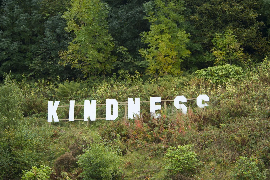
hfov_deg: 15.2
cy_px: 90
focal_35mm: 135
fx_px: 1012
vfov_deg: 10.1
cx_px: 135
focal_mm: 135
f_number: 5.6
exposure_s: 1/640
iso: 1000
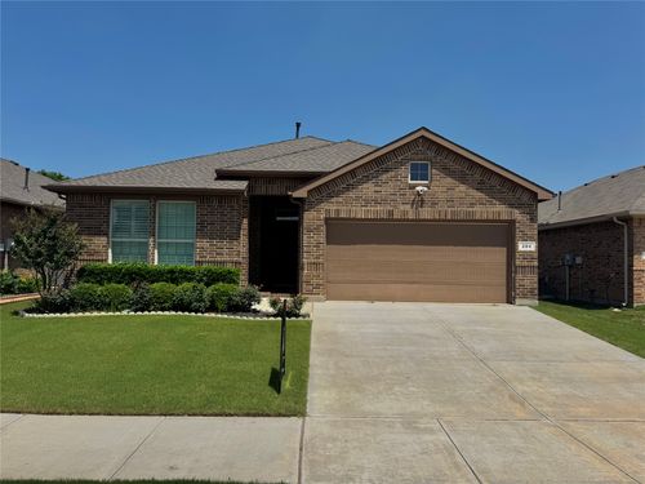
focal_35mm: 24
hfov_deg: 71.6
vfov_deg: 56.8
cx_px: 322
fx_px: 447
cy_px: 242
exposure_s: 1/12346
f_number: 1.78
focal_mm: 6.76
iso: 80
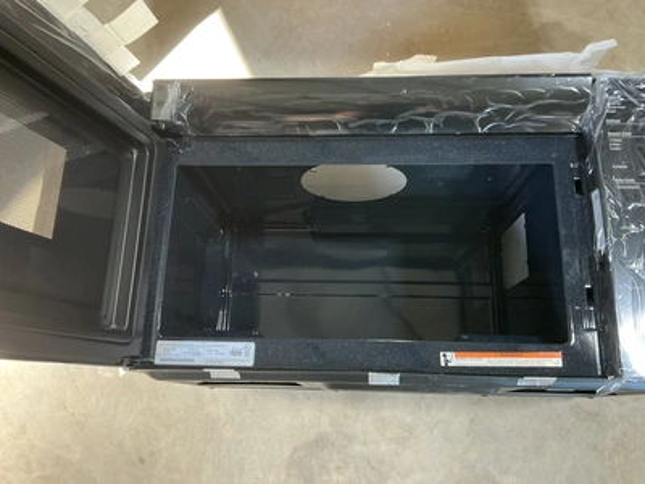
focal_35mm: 28
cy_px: 242
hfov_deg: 63.4
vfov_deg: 49.7
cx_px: 322
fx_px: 522
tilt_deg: -76.0
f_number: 1.8
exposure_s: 1/60
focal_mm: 3
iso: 125
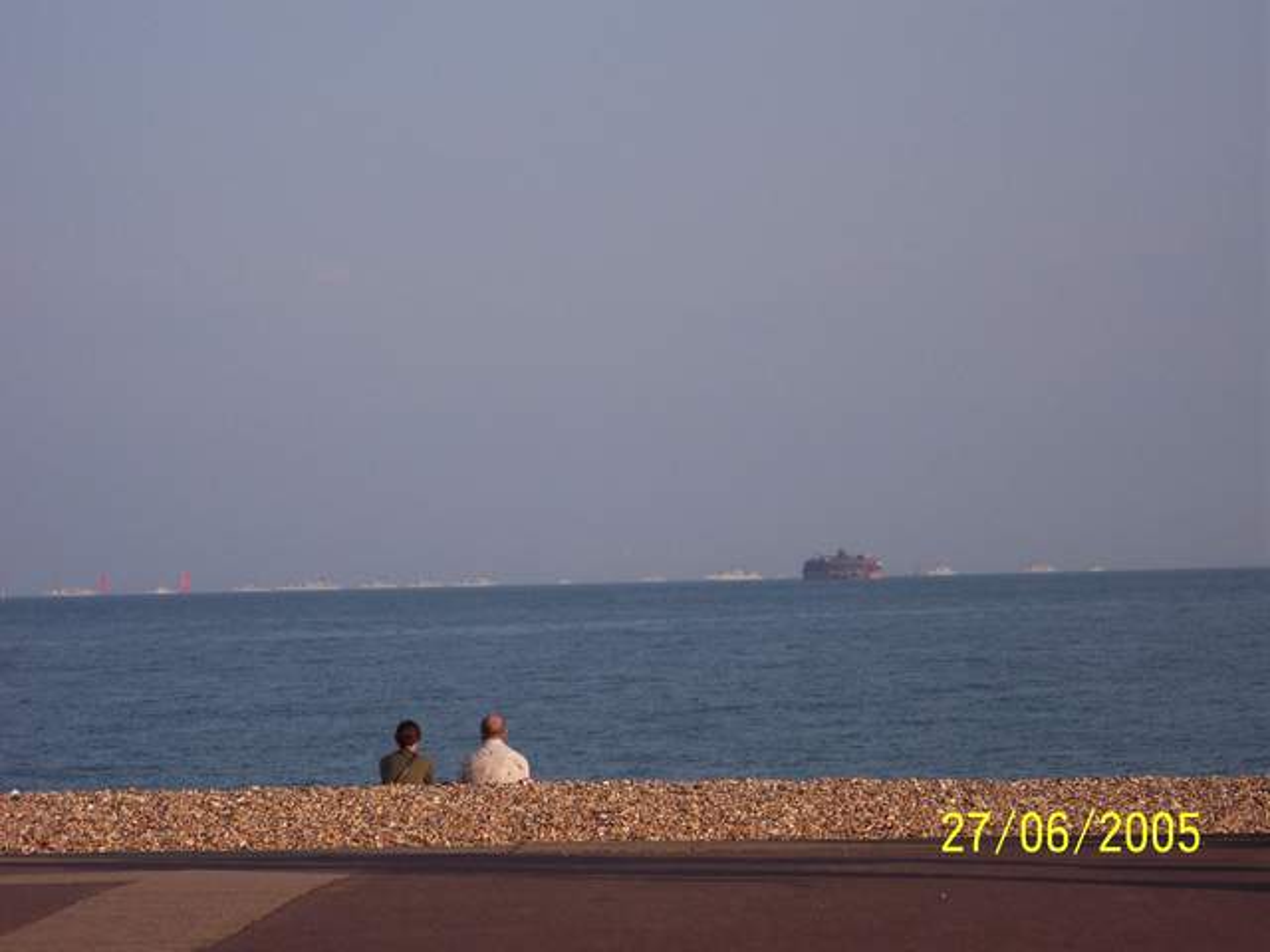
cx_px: 635
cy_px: 476
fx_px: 4182
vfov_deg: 13.0
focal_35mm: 114
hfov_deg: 17.3
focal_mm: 24
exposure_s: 1/700
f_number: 4.8
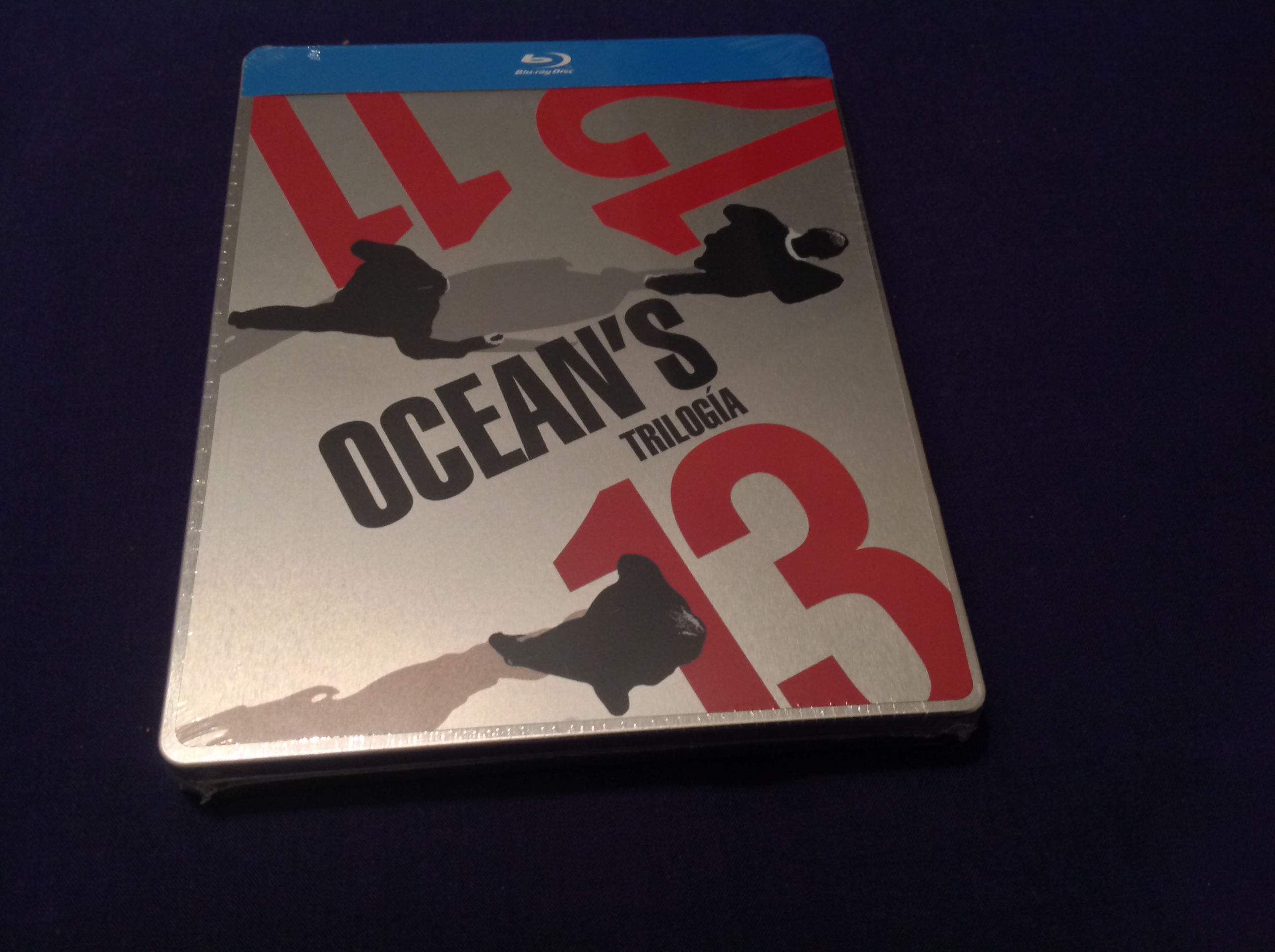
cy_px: 476
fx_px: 1287
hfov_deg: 52.7
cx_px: 638
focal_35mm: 35
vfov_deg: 40.6
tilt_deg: -50.9
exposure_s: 1/17
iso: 250
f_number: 2.4
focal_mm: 4.28
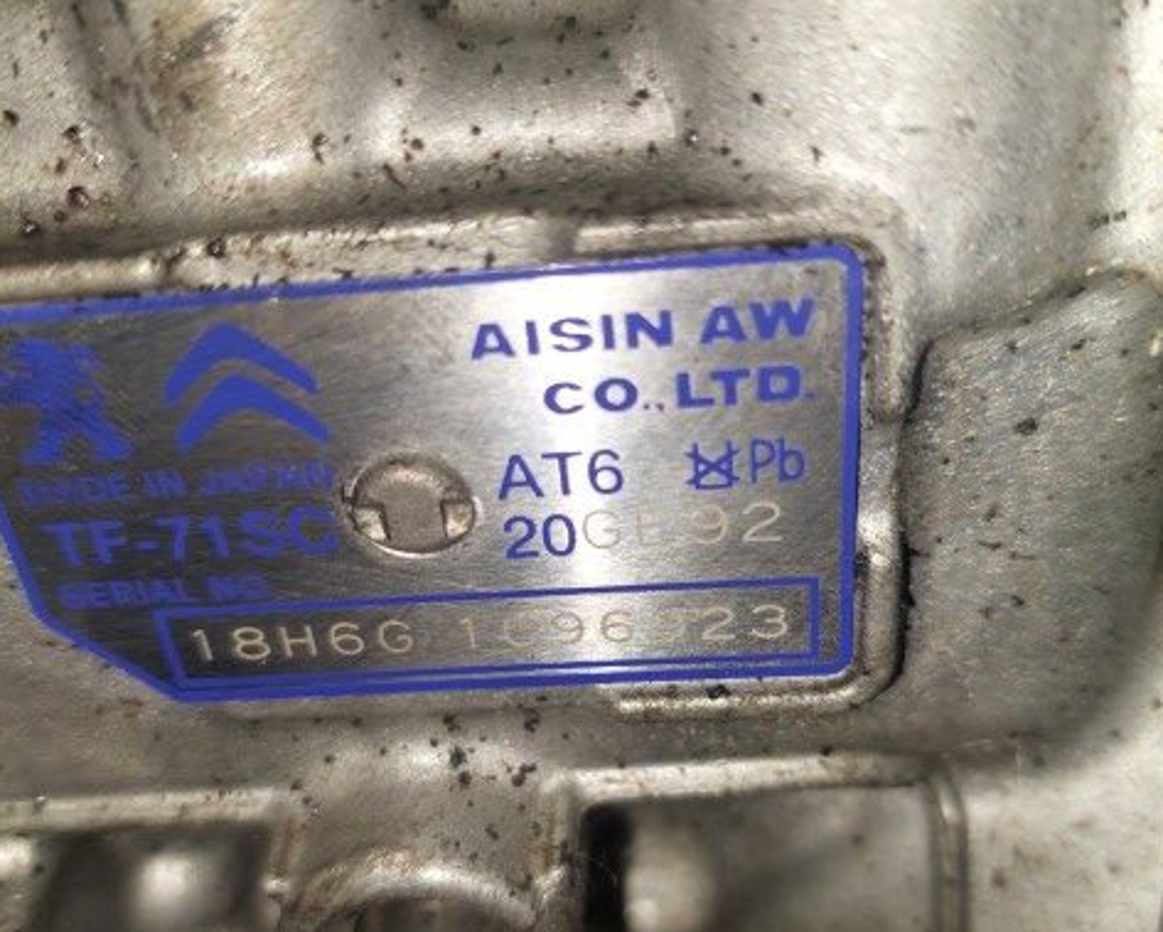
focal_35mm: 33
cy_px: 548
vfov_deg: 44.4
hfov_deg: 54.2
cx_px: 583
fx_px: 1137
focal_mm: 5.23
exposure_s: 1/293
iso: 40
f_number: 1.8
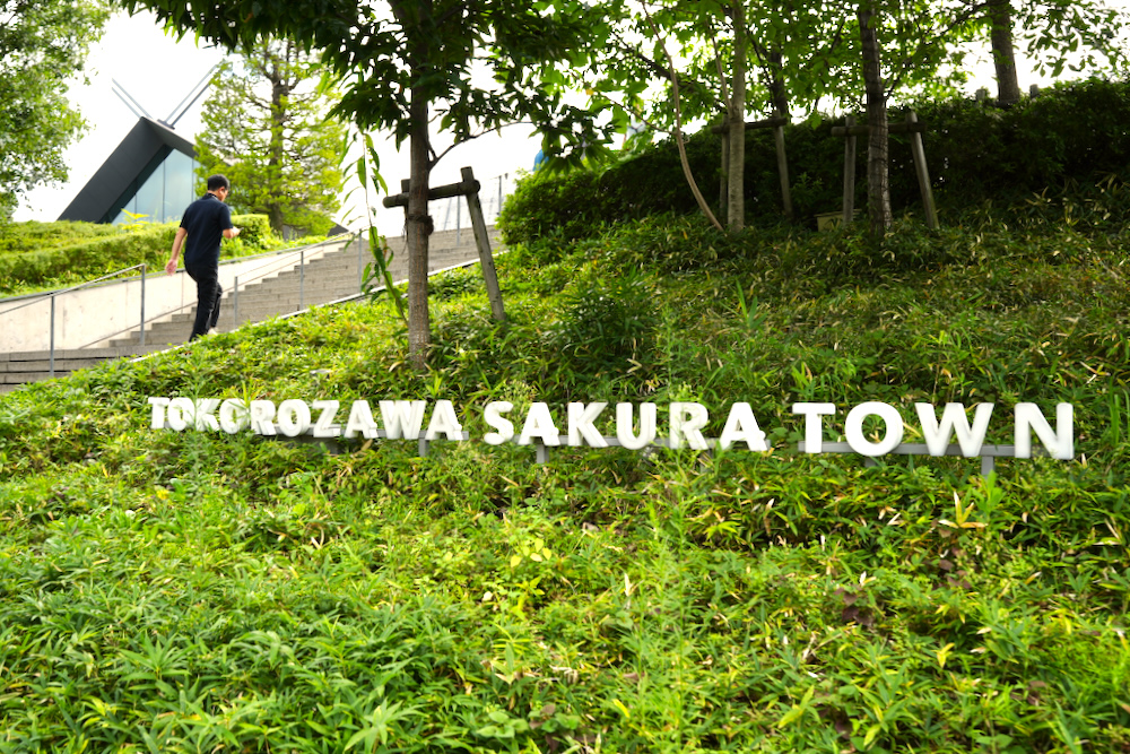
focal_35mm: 31
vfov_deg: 41.8
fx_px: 986
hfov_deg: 59.6
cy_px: 377
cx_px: 565
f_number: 6.3
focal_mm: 31.4
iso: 100
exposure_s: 1/100
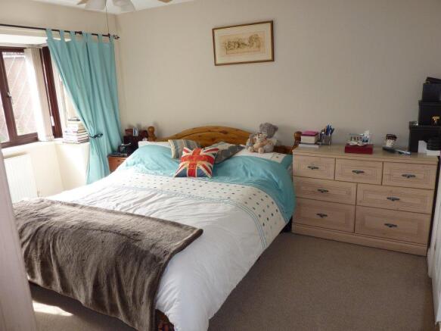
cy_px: 166
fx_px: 318
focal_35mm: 25
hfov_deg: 69.4
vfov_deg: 54.9
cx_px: 220
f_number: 3.3
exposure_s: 1/80
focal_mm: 4.1
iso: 100
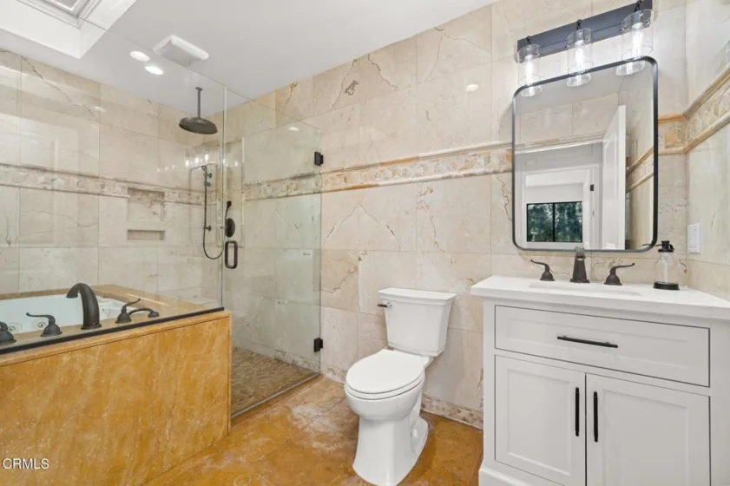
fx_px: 284
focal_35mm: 14
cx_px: 365
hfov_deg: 104.3
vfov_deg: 81.2
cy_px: 243
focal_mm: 14
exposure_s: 1/2.5
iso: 400
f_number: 7.1
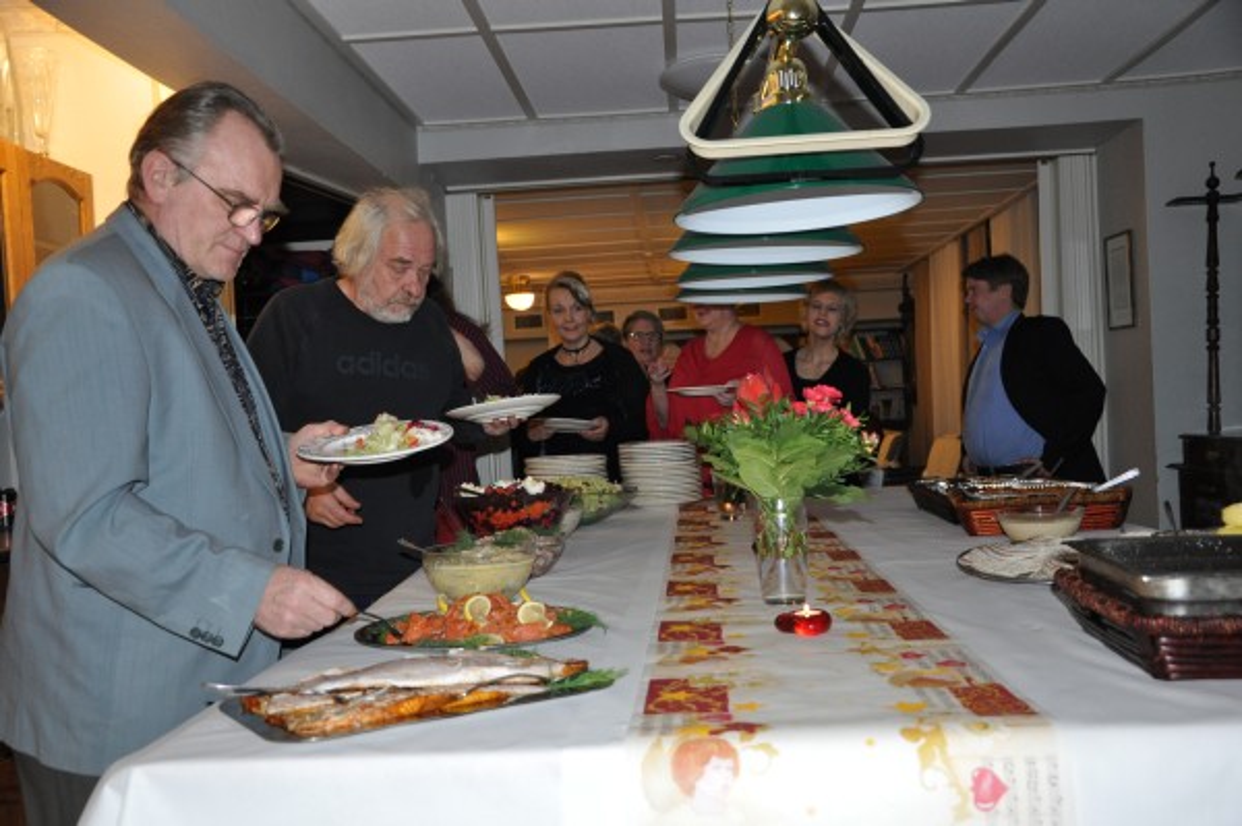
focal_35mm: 33
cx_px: 621
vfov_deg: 39.9
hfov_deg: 57.3
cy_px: 413
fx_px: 1138
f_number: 3.8
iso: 800
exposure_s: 1/60
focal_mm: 22
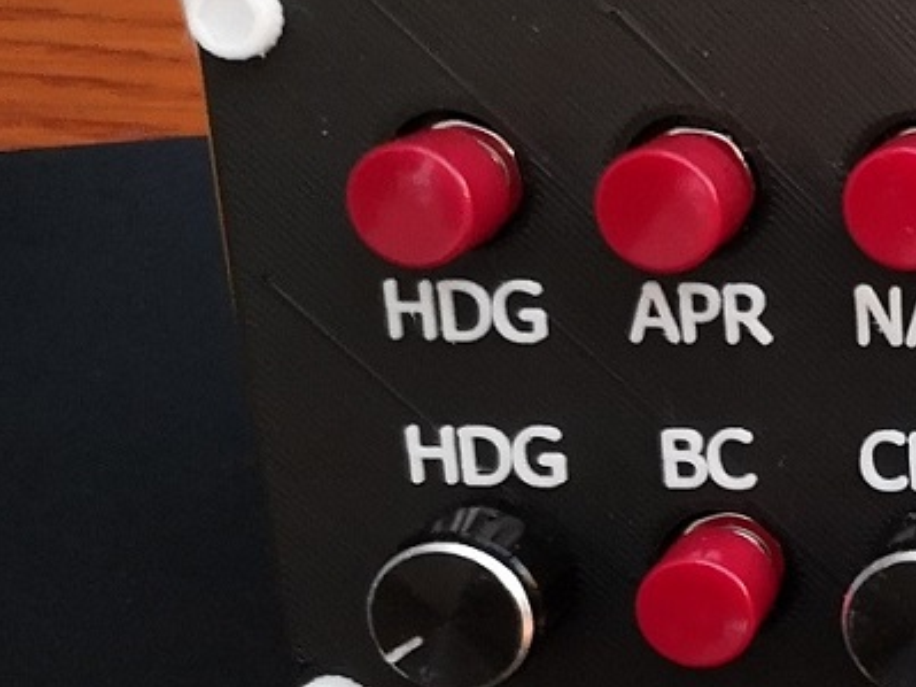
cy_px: 648
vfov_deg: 16.3
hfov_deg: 18.5
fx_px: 2354
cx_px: 1506
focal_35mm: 89
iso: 500
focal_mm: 3.95
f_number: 1.8
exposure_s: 1/30
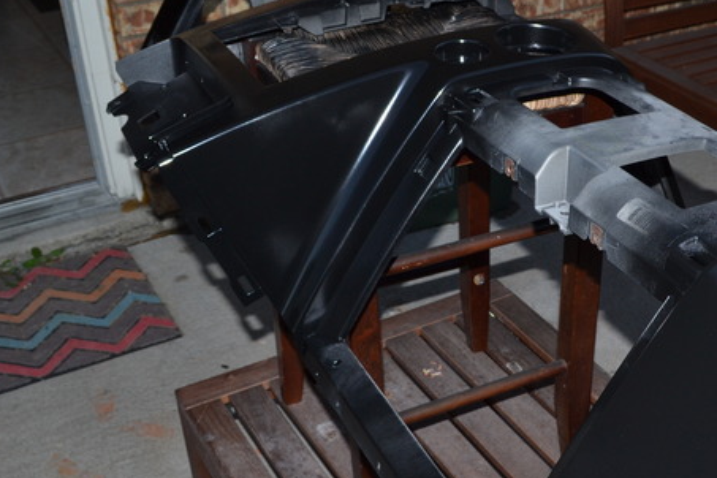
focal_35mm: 53
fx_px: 1056
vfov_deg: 25.5
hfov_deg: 37.0
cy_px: 264
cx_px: 489
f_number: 8
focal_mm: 20
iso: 250
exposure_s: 1/60
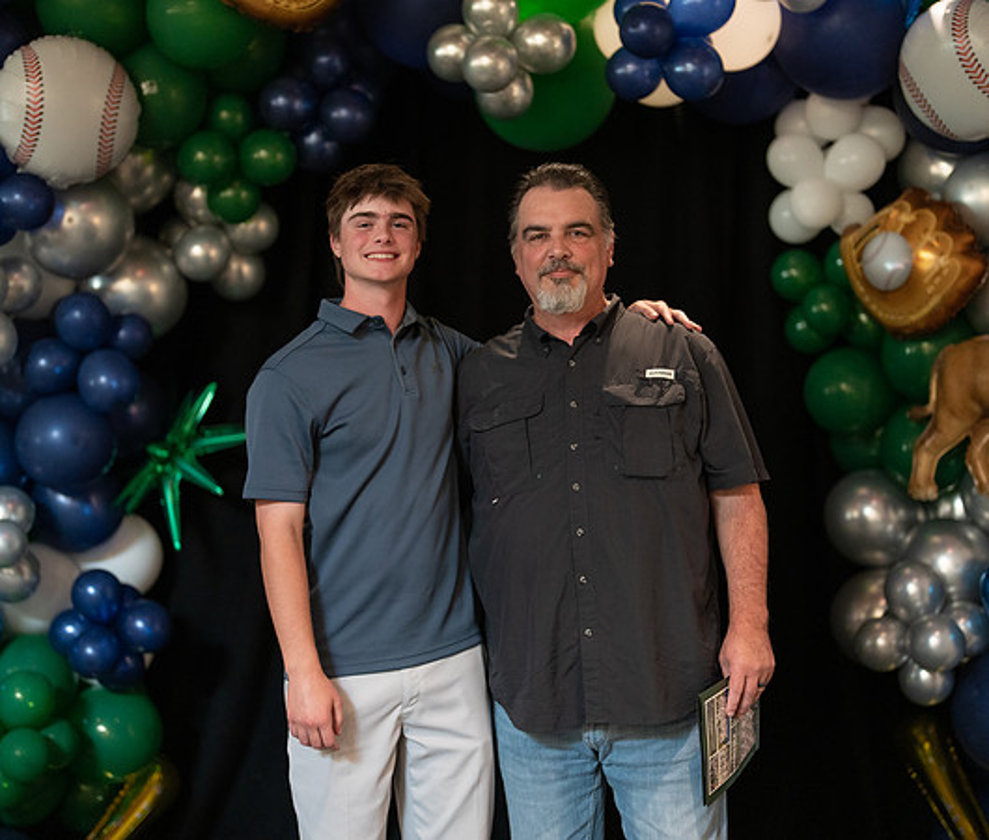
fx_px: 1753
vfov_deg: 26.9
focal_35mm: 58
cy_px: 420
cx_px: 497
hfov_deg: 31.5
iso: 1600
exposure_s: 1/320
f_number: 1.2
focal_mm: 50
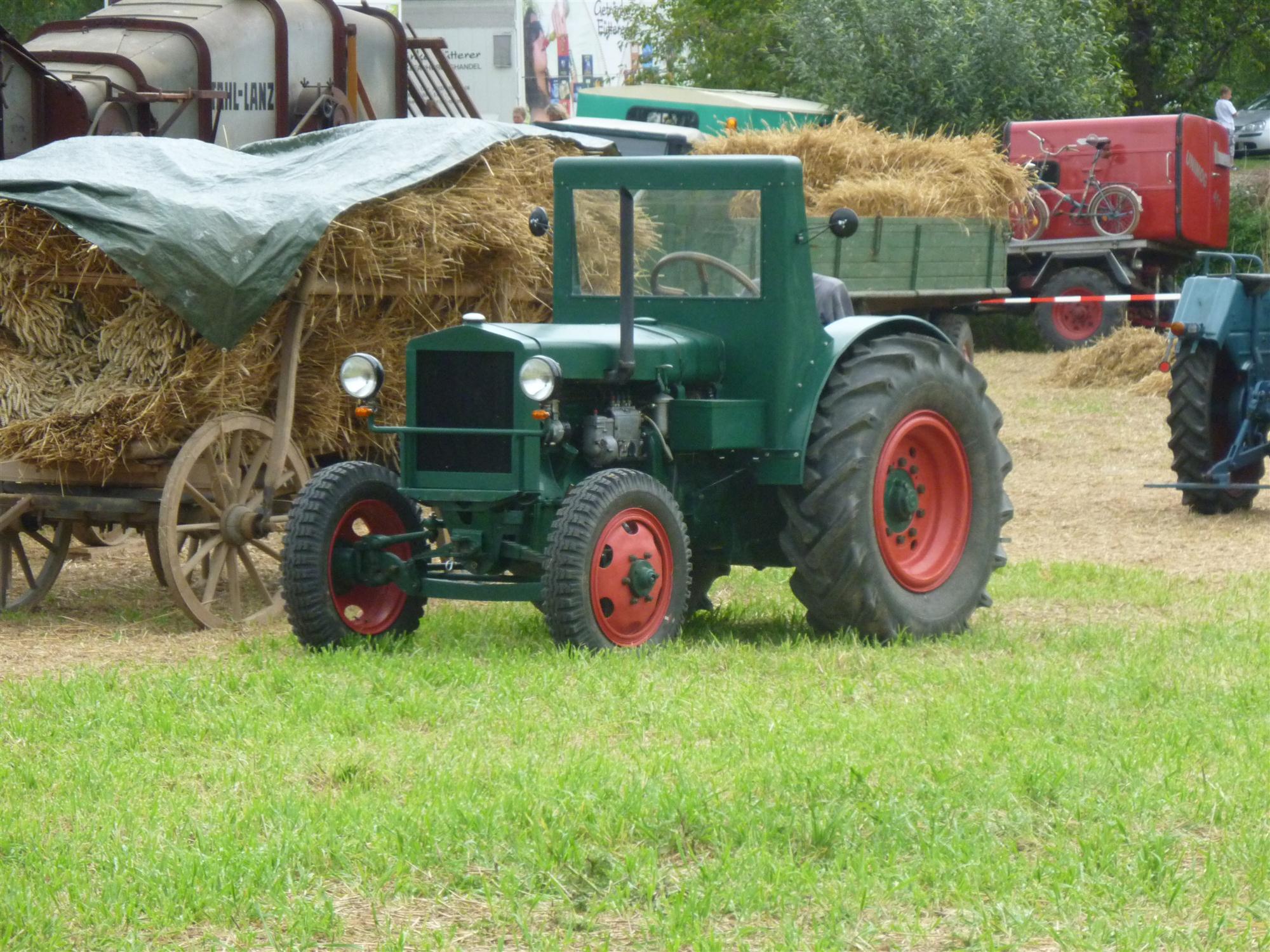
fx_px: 7338
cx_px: 635
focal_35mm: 200
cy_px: 476
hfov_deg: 9.9
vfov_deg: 7.4
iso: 400
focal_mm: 36
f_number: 5.9
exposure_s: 1/125
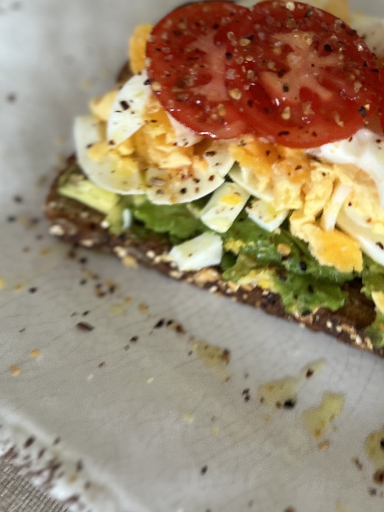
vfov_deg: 46.4
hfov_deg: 35.4
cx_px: 270
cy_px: 195
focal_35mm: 40
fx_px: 591
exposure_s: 1/60
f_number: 1.5
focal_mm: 5.7
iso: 80
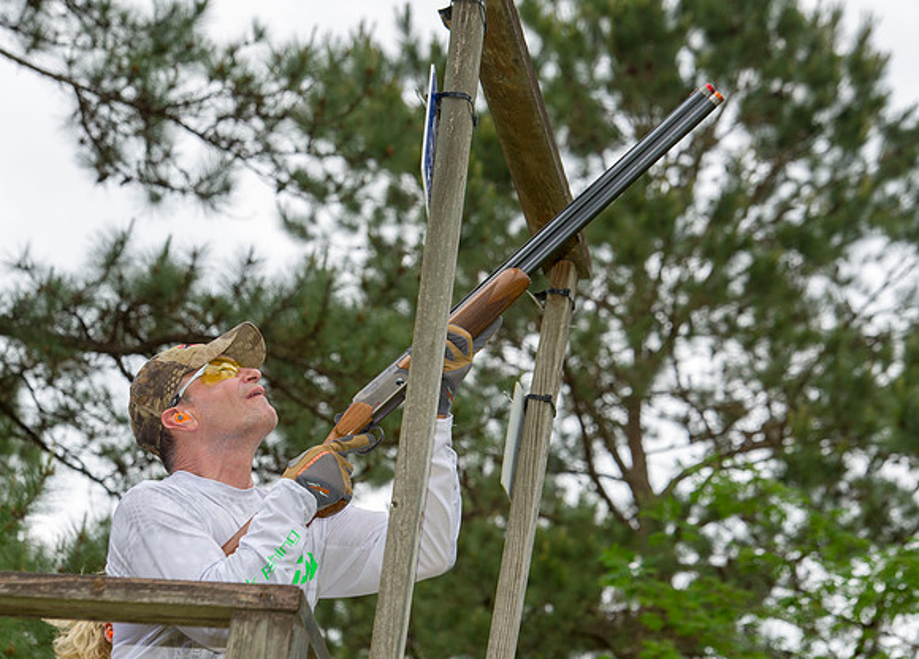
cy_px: 392
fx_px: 4059
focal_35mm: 155
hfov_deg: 12.9
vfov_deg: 9.3
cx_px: 403
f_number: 7.1
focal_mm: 122
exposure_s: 1/200
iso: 200
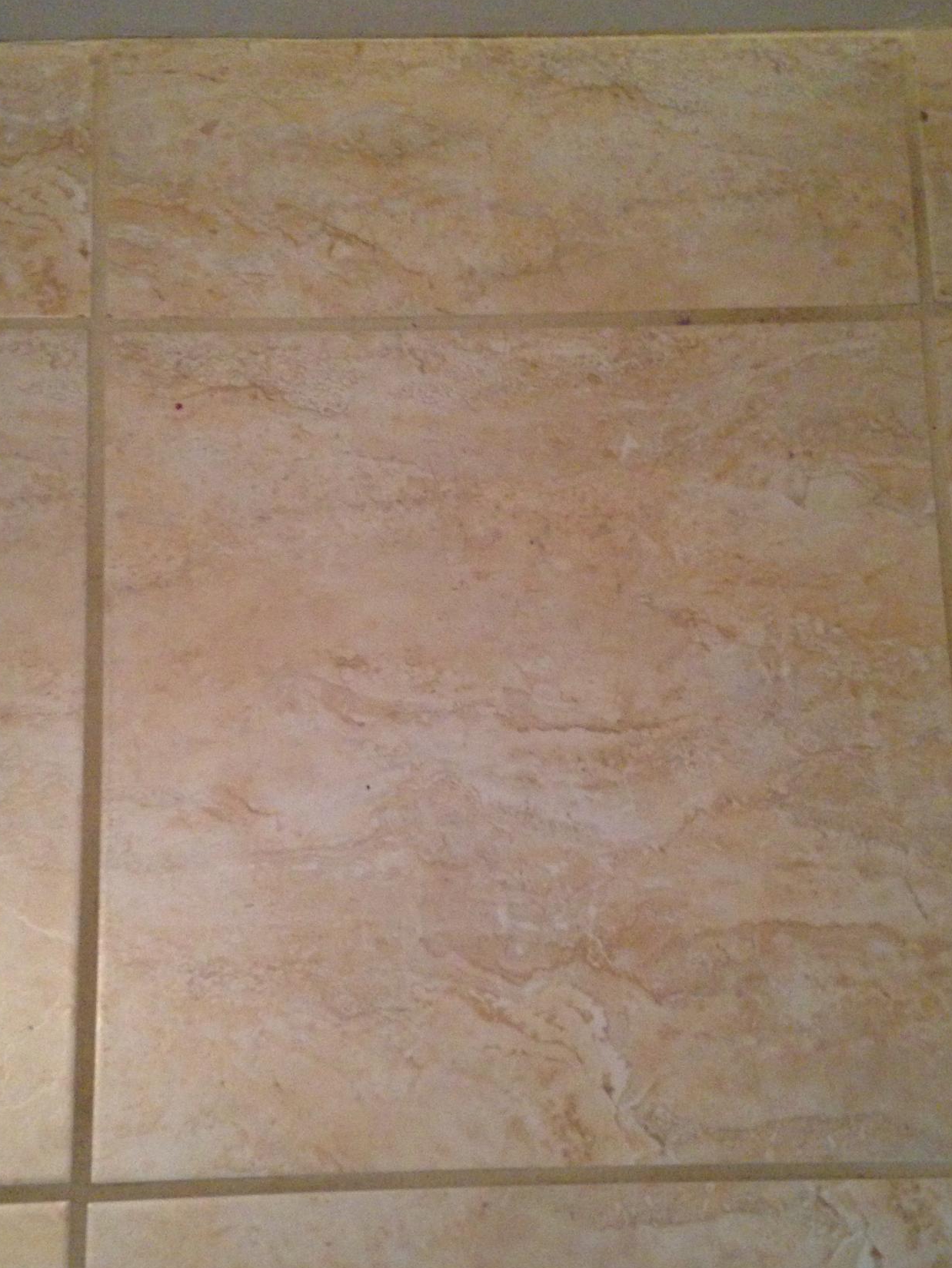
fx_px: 1466
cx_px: 431
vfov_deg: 46.6
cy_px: 749
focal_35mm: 40
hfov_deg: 35.9
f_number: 2.4
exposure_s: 1/20
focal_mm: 4.12
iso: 400
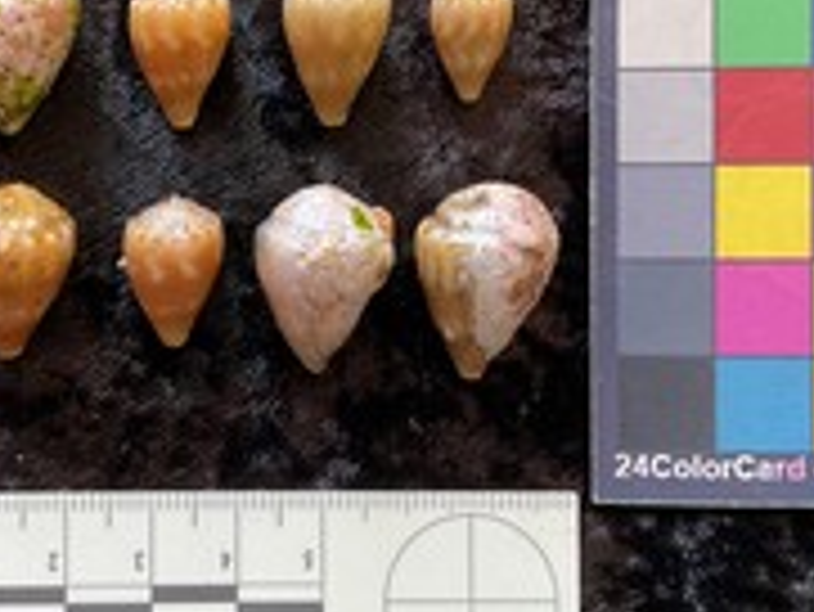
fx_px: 1318
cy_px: 218
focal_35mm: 56
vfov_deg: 26.0
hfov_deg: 34.1
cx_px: 297
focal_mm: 3
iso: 64
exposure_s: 1/60
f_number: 1.8
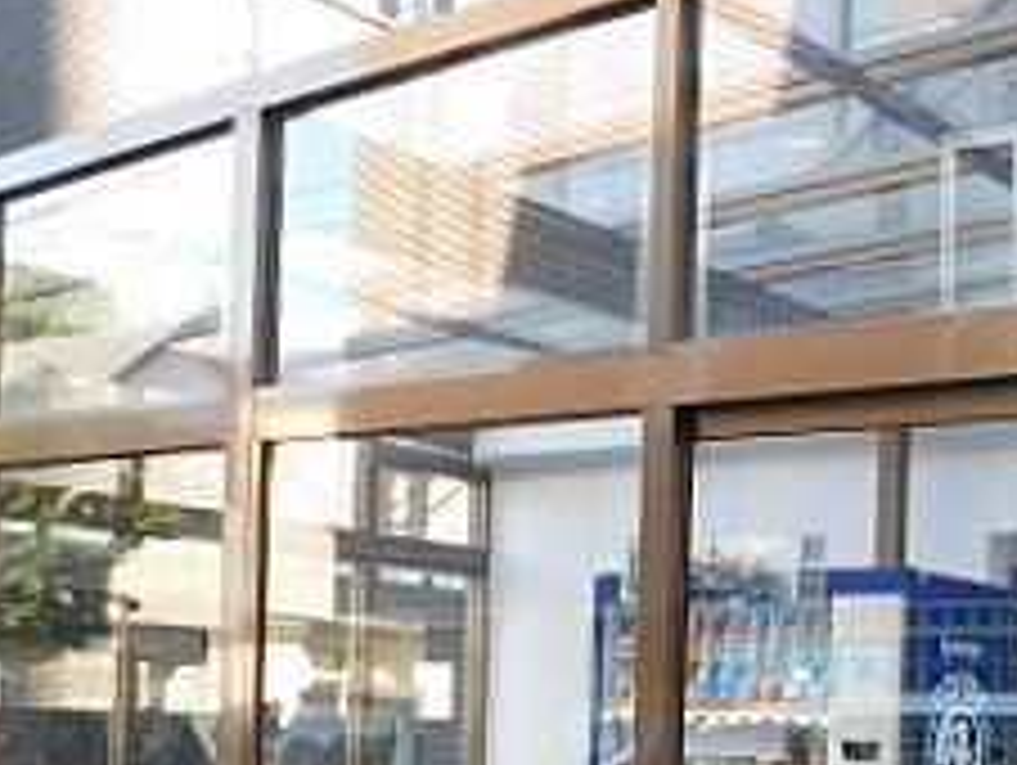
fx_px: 1912
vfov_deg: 21.5
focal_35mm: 65
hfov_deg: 29.4
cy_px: 842
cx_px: 756
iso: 125
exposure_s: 1/60
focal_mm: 4
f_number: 3
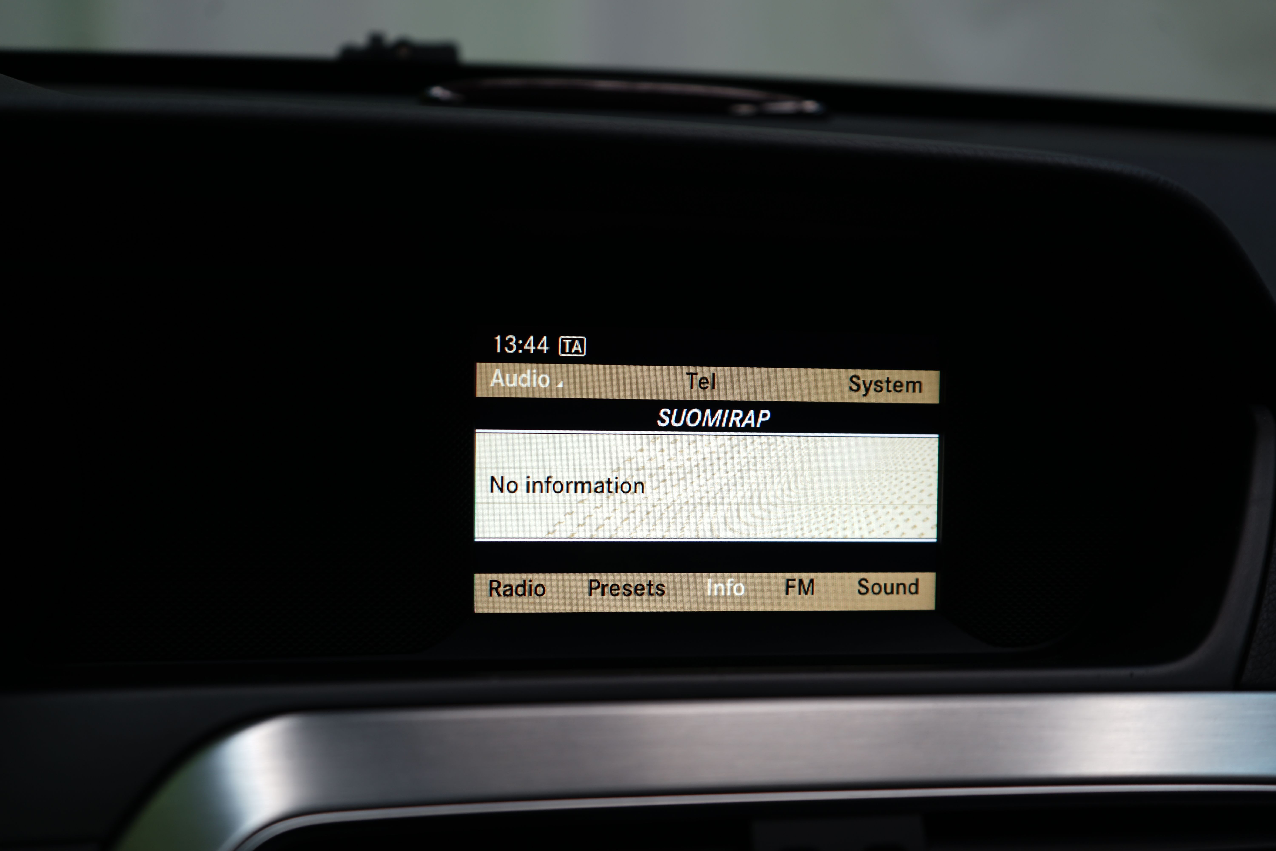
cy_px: 426
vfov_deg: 33.4
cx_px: 638
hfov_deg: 48.5
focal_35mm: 40
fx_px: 1418
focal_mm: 40
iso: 80
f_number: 4
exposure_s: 1/30
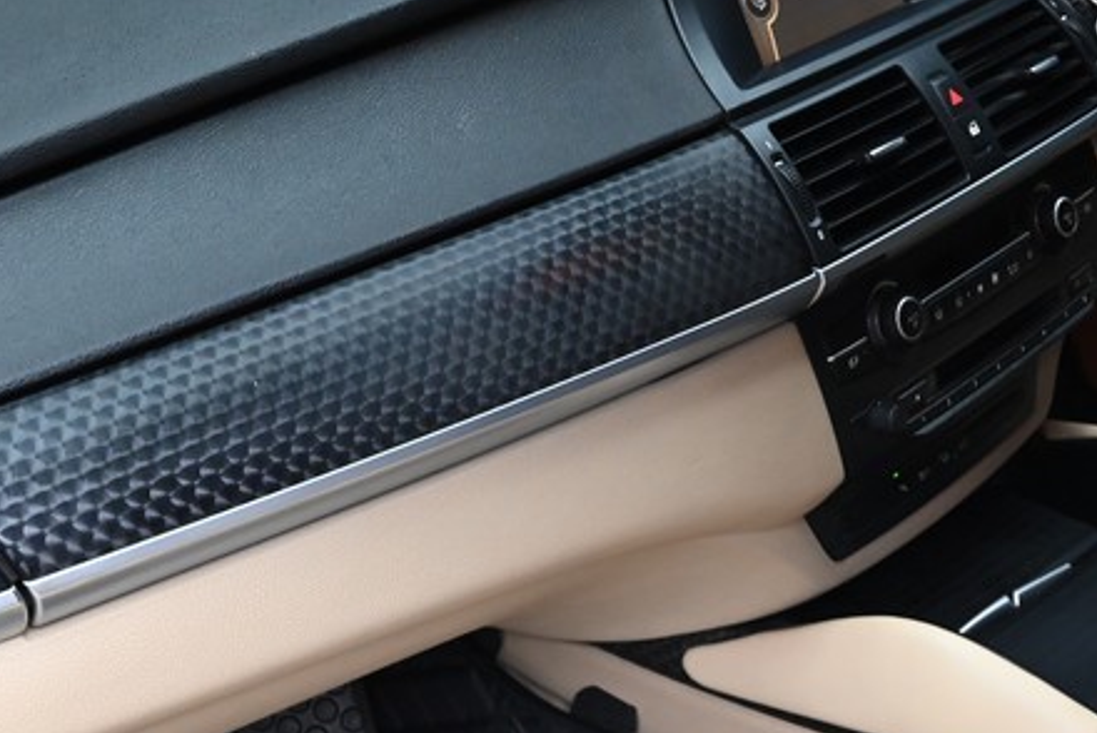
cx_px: 678
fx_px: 1829
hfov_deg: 33.2
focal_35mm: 60
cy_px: 357
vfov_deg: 22.7
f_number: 8
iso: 2200
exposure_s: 1/30
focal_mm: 24
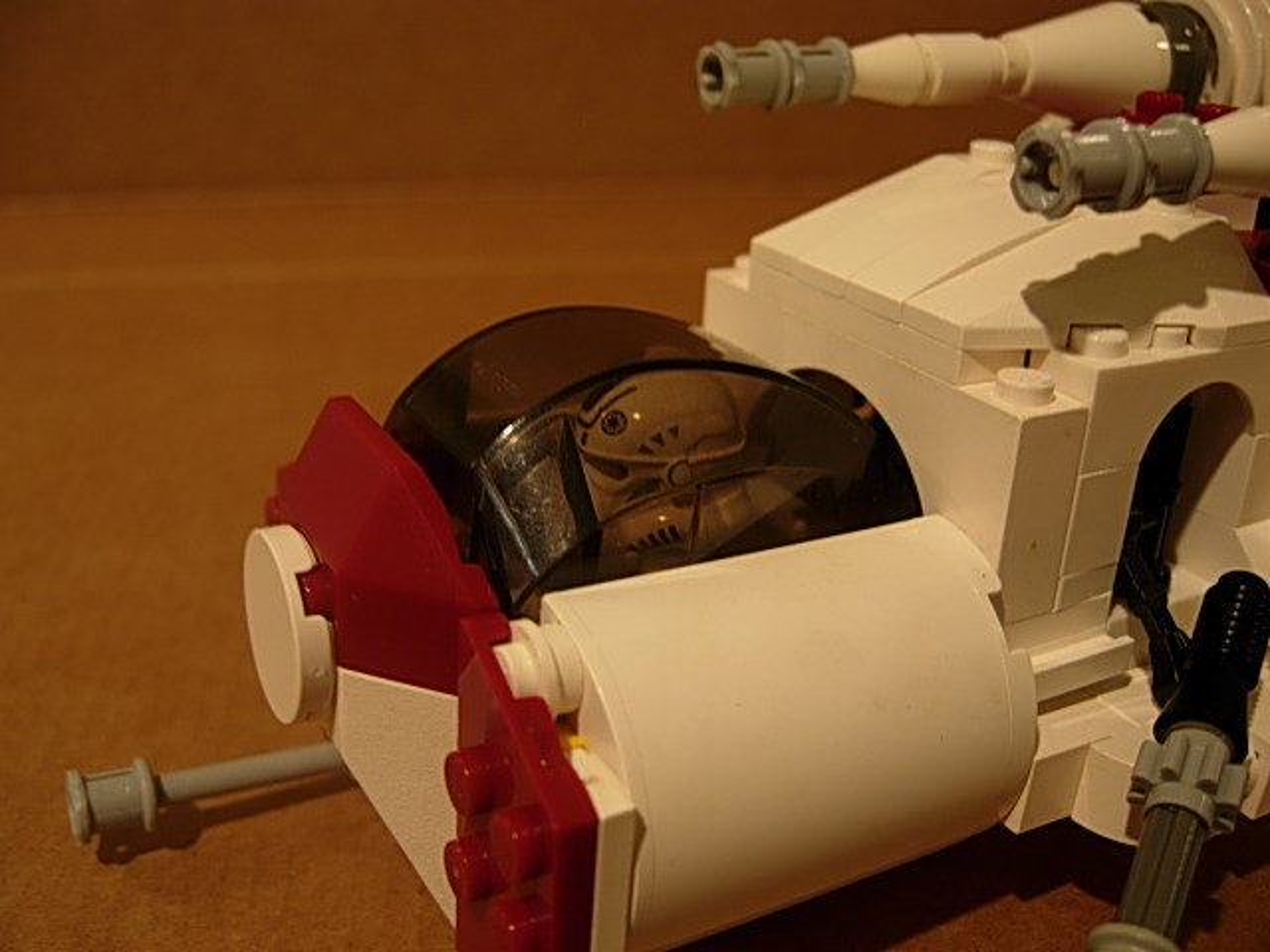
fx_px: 1321
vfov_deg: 39.7
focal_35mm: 36
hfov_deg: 51.4
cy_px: 476
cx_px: 635
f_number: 2.7
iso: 50
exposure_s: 1/4.6
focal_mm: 7.5
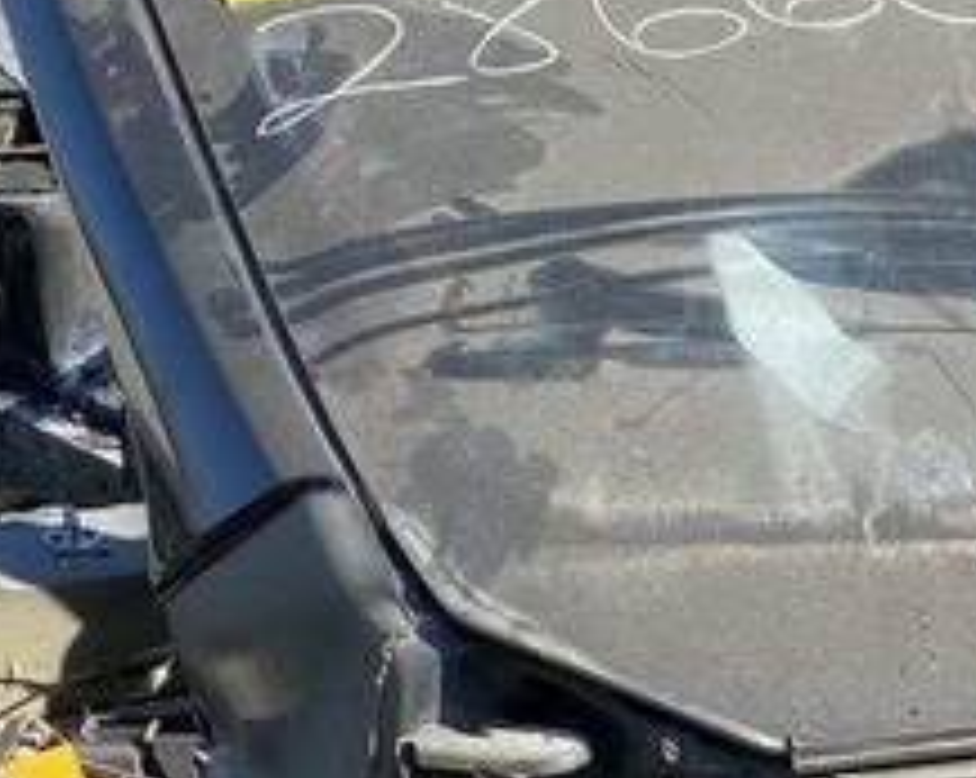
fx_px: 3462
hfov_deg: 14.9
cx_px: 1475
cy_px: 1439
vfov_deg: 11.8
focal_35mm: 120
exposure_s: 1/890
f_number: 1.8
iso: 32
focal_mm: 4.25
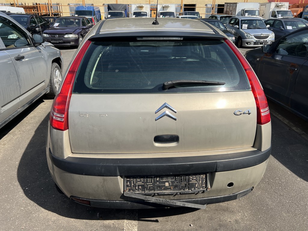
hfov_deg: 67.3
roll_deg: -0.7
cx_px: 154
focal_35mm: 26
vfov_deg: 53.1
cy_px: 116
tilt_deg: -20.7
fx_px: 231
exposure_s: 1/3356
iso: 50
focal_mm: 5.7
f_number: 1.5
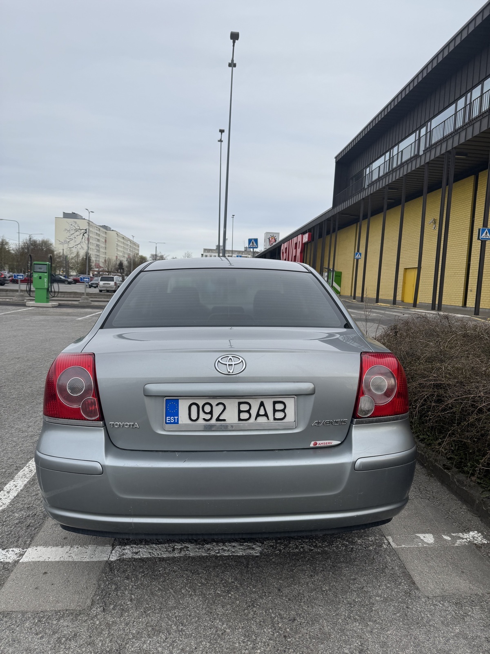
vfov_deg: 71.6
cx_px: 245
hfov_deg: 56.8
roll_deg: -3.6
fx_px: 453
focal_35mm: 24
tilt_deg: -3.9
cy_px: 327
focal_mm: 6.76
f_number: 1.78
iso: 80
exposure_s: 1/3247
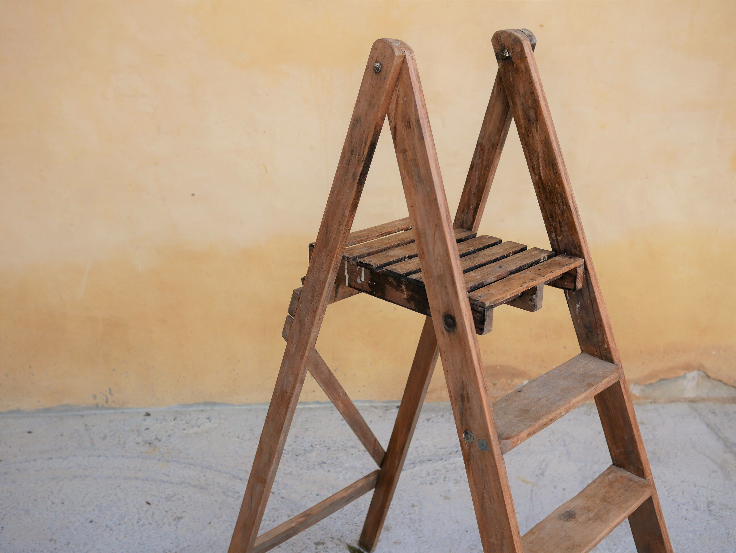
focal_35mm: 40
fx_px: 851
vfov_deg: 36.0
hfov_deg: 46.8
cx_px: 368
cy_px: 276
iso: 200
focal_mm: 20
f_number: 2.8
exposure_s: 1/320
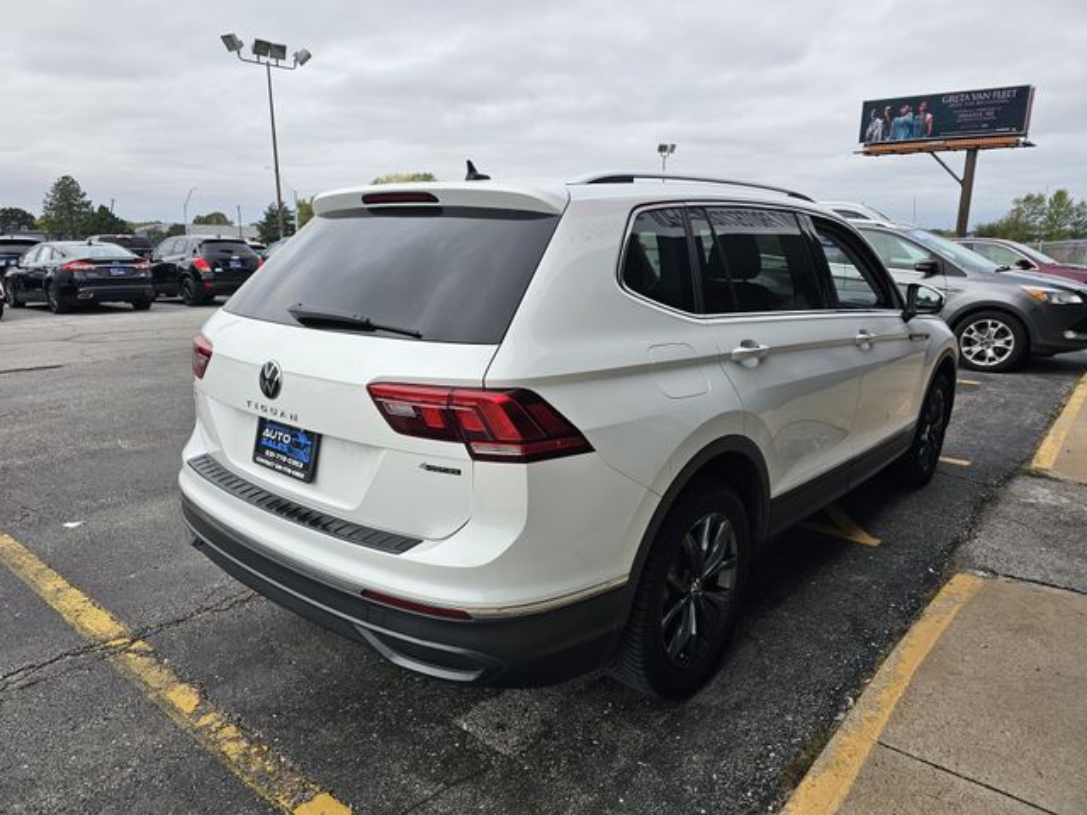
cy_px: 408
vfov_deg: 58.9
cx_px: 544
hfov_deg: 73.9
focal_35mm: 23
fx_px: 722
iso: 10
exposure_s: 1/375
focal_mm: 6.3
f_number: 1.7
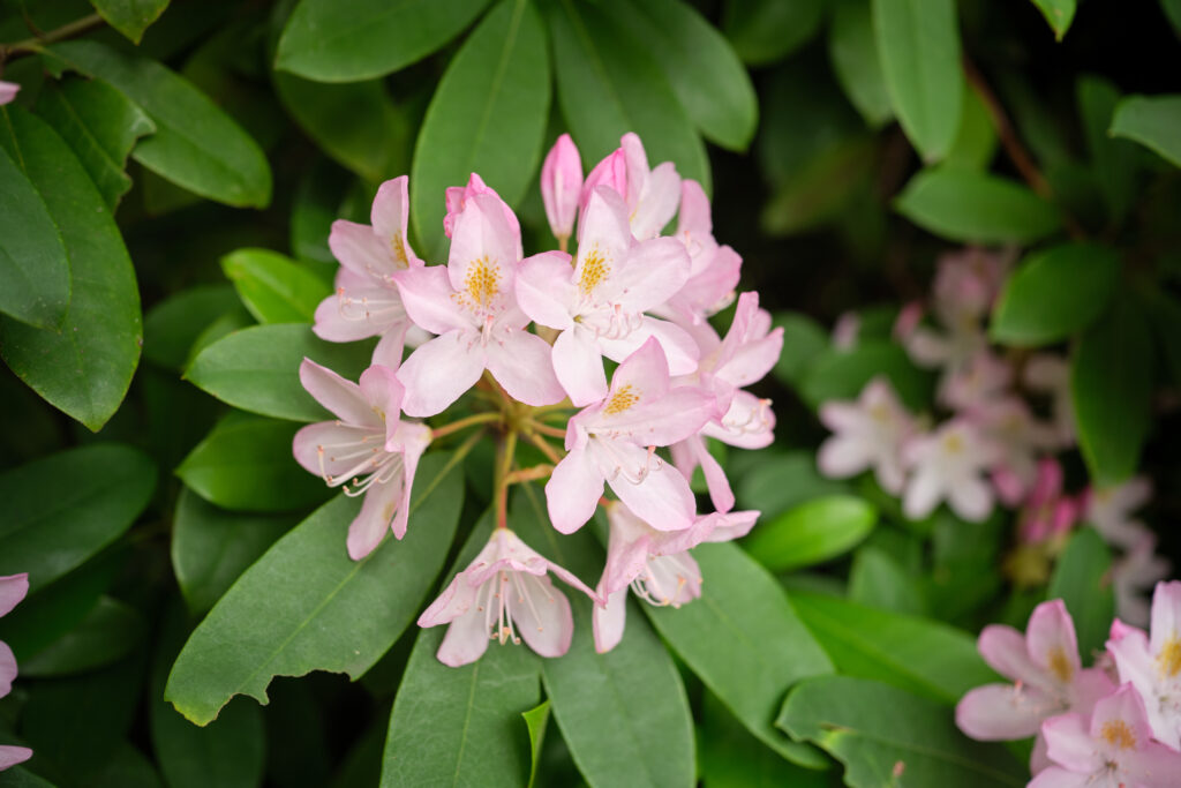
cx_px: 590
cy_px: 394
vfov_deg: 37.9
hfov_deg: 54.4
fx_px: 1148
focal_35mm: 35
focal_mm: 23
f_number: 2
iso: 160
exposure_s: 1/160
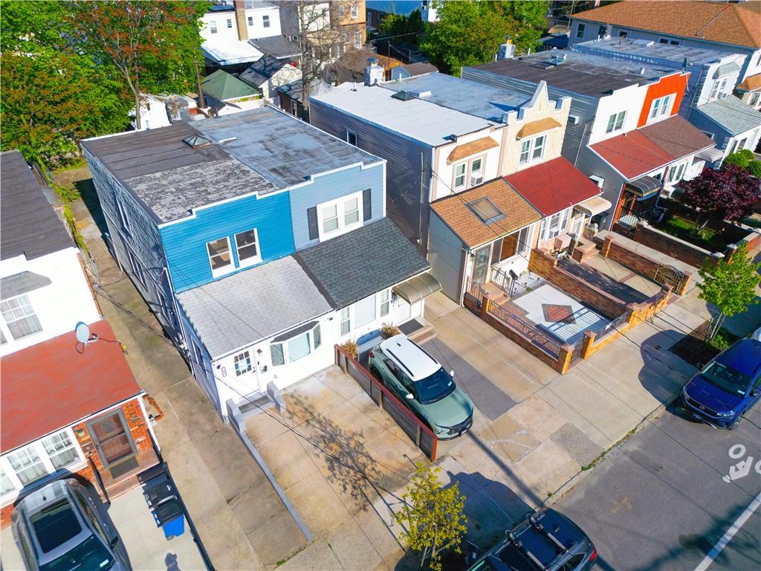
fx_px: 528
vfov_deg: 56.8
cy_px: 286
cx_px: 380
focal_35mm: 24
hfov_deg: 71.6
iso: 200
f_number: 1.7
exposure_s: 1/3200
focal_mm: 6.72
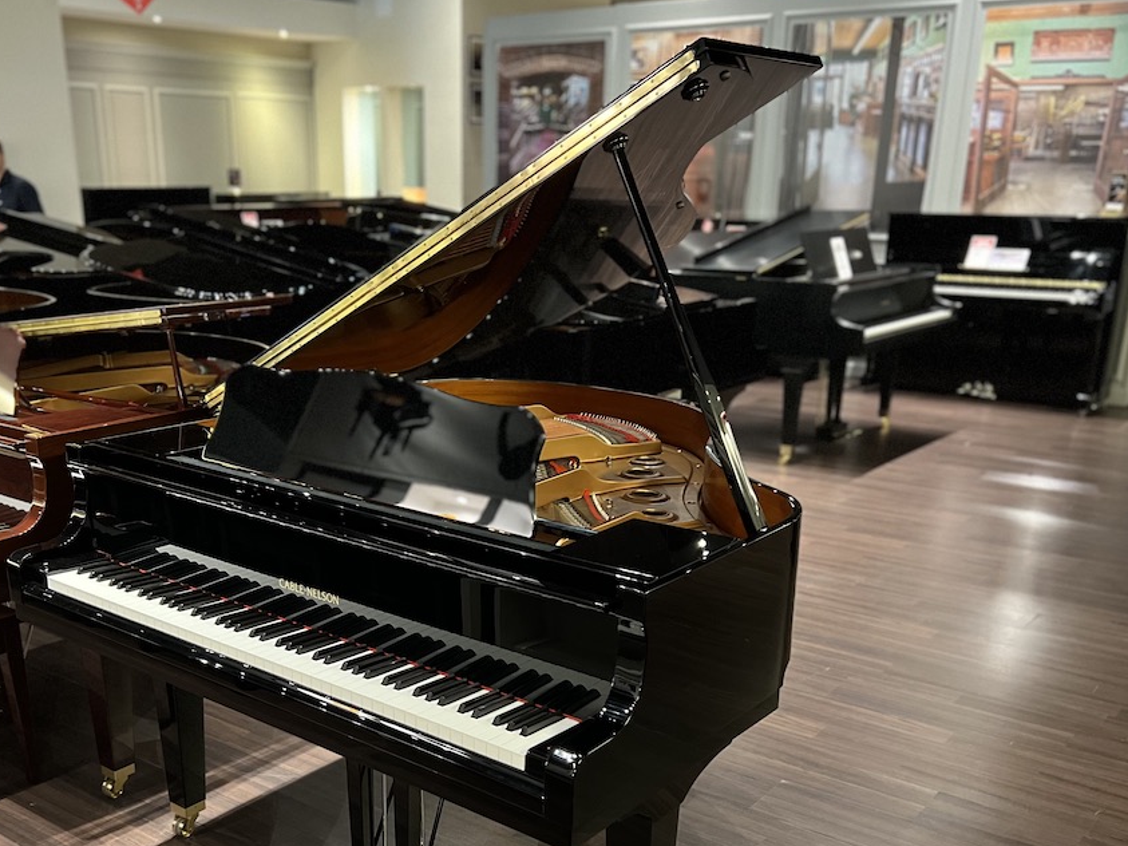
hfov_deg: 50.0
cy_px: 586
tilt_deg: -19.0
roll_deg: +0.5
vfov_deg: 38.1
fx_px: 1206
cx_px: 486
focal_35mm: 37
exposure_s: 1/30
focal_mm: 5.7
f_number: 1.5
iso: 500
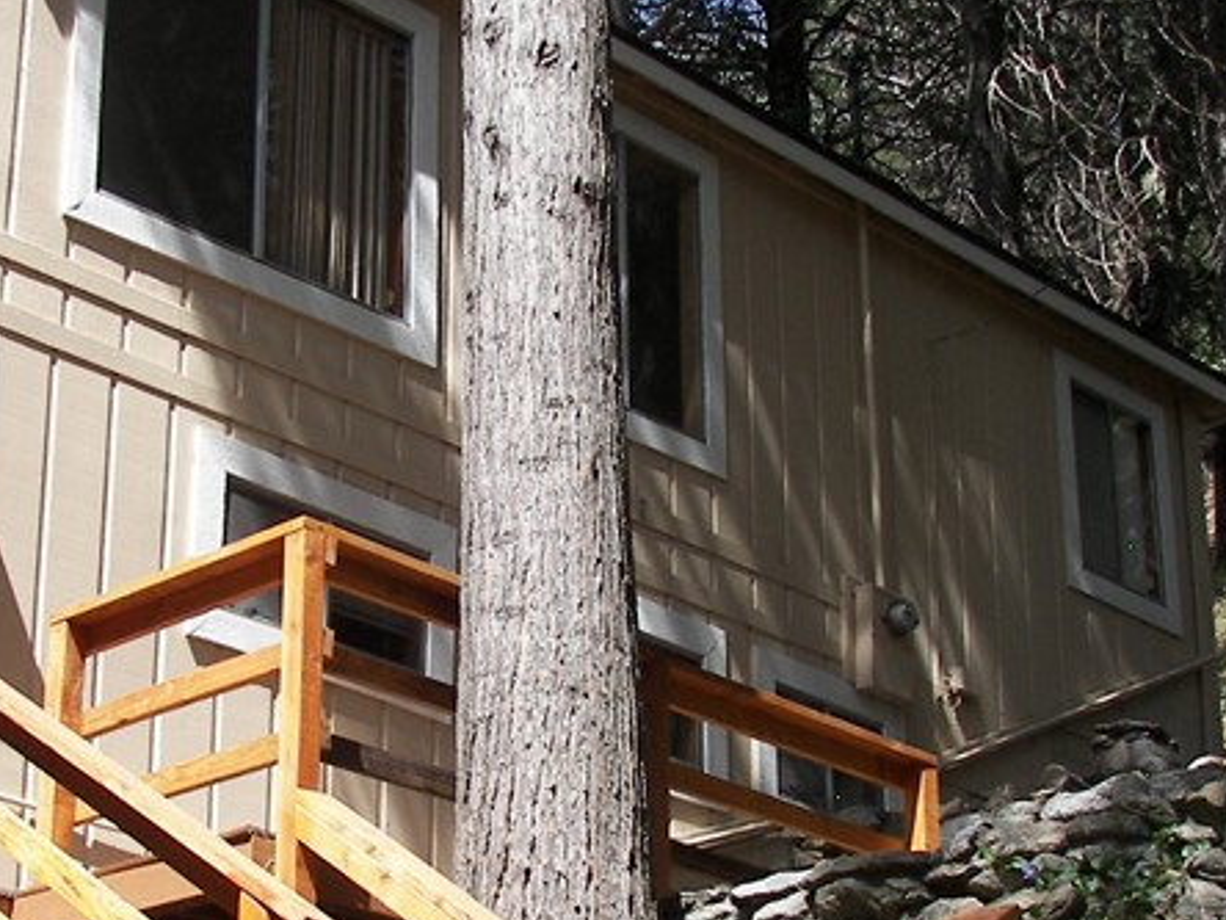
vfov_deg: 17.6
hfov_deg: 23.5
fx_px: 2940
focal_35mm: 83
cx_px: 414
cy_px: 760
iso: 50
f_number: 2.8
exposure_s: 1/500
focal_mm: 6
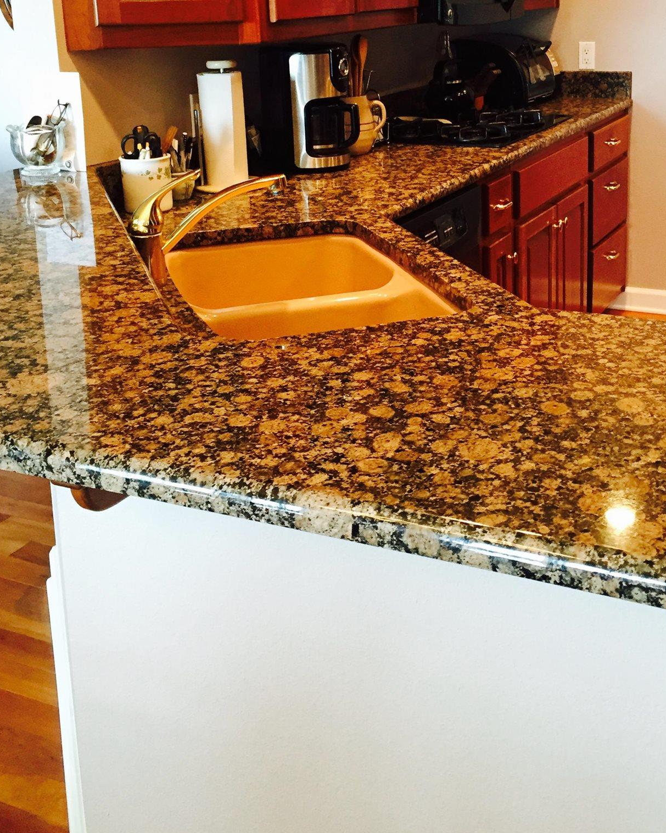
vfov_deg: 41.8
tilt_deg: -10.6
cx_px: 417
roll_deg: +1.3
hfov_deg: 34.7
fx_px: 1060
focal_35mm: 43
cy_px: 220
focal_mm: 4.15
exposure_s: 1/30
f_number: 2.2
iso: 125
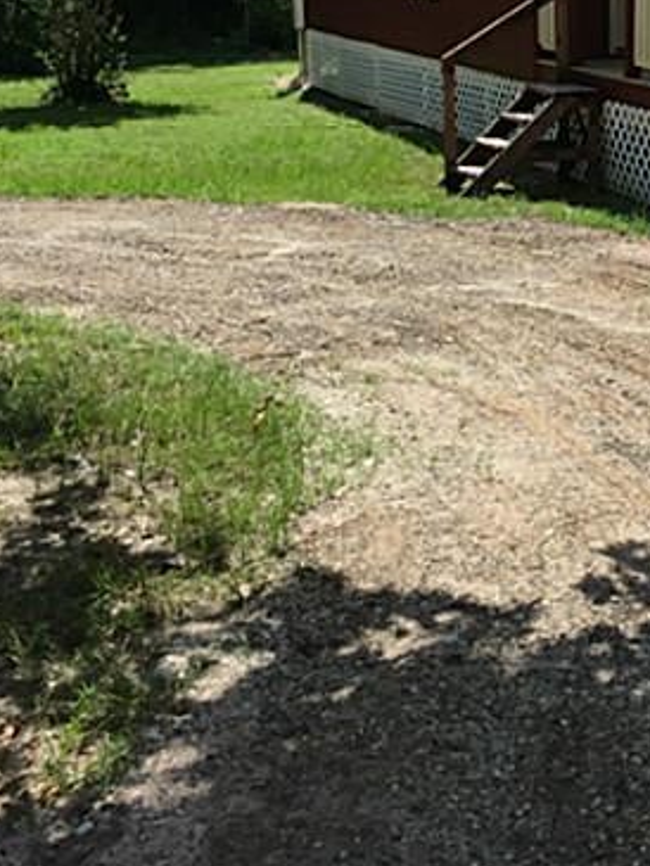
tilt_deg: -4.9
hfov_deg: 23.0
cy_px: 126
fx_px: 1526
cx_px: 667
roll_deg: -0.7
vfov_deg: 30.6
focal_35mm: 61
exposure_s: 1/1163
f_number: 2.2
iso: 32
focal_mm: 4.15
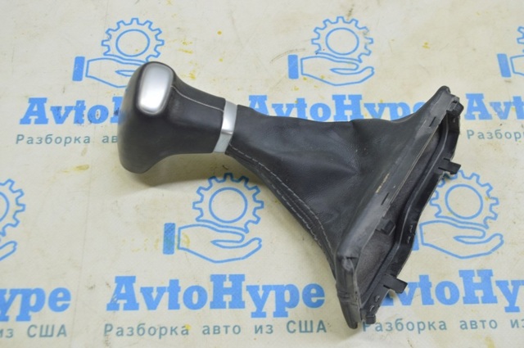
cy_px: 174
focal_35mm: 44
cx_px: 262
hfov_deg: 45.0
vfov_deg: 30.8
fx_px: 632
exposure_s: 1/20
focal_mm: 29
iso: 400
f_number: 5.6
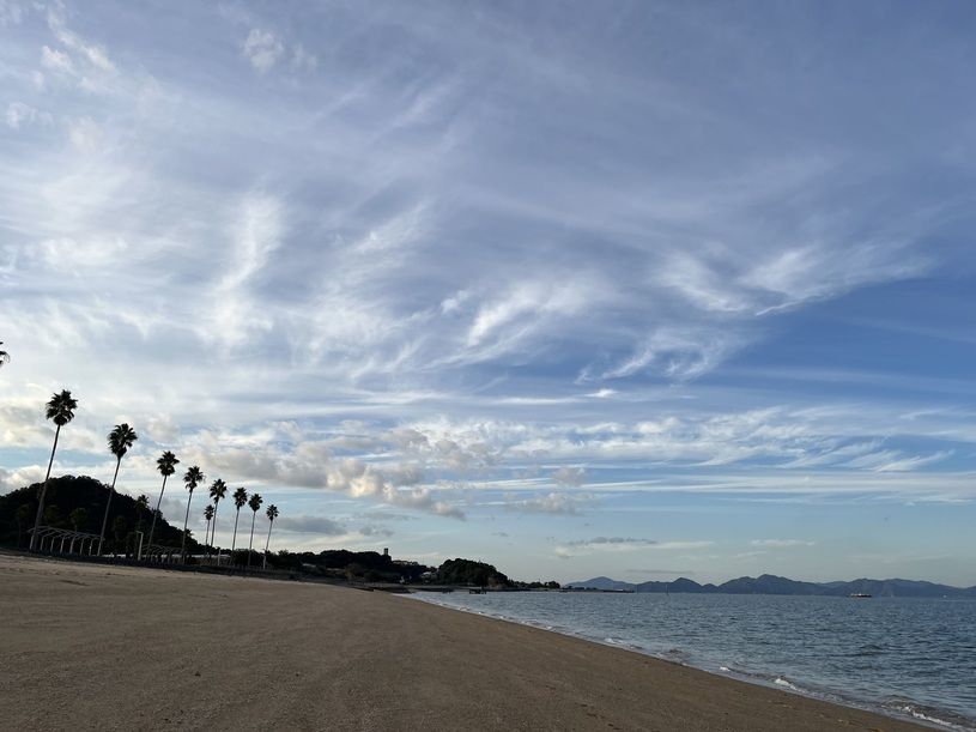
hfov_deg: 67.3
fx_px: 733
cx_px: 488
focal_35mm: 26
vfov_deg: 53.1
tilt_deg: +15.6
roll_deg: -0.3
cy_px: 366
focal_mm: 5.1
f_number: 1.6
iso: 50
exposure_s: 1/2632
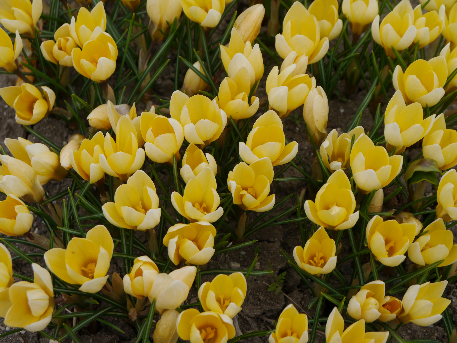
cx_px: 228
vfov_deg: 17.6
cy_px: 172
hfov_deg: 23.3
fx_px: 1109
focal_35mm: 84
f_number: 8
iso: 160
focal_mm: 42
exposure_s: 1/320
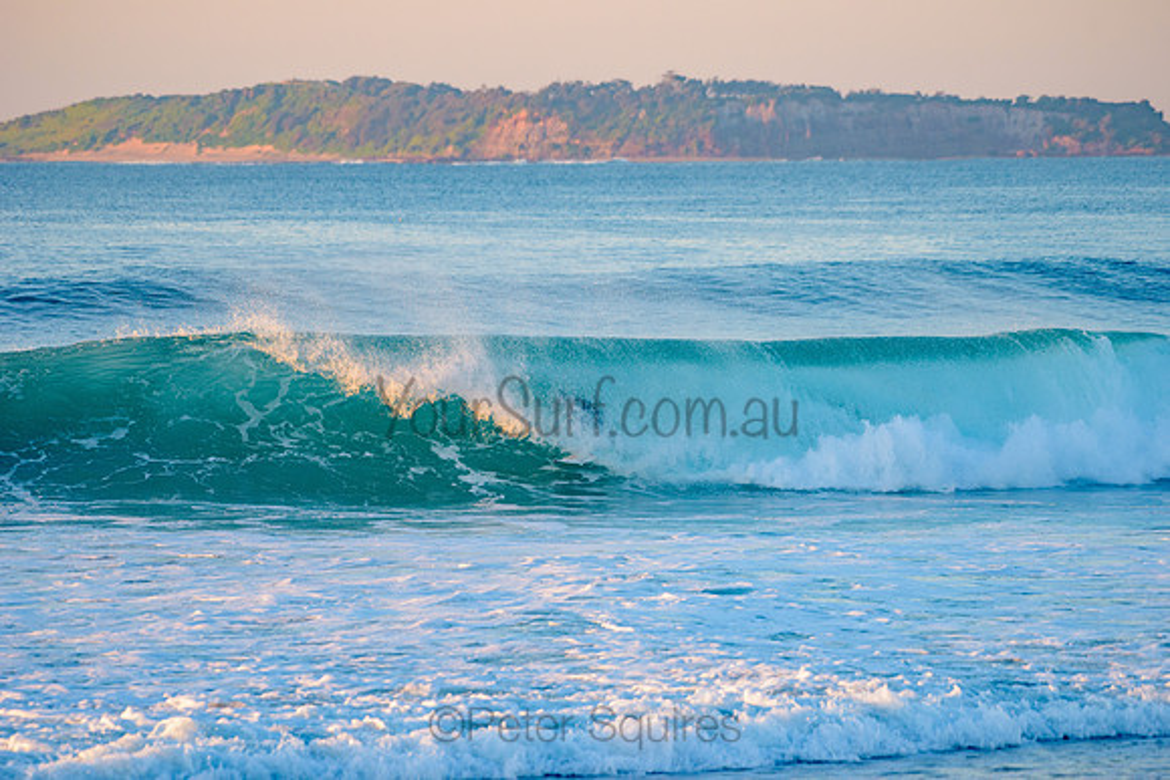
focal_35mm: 280
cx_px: 585
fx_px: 9102
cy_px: 390
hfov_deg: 7.4
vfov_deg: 4.9
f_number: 5.6
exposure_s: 1/400
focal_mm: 280
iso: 280
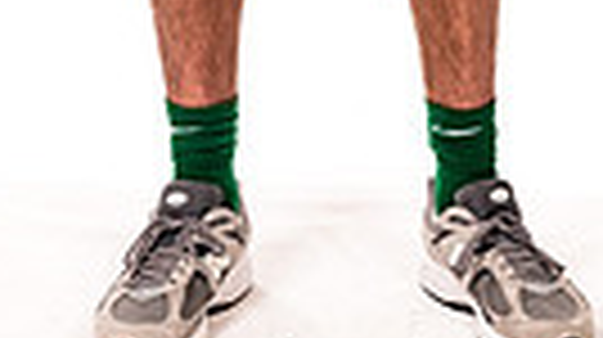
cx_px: 324
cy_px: -563
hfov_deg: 11.1
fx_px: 3098
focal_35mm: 194
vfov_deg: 5.9
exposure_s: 1/400
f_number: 8
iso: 800
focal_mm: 55
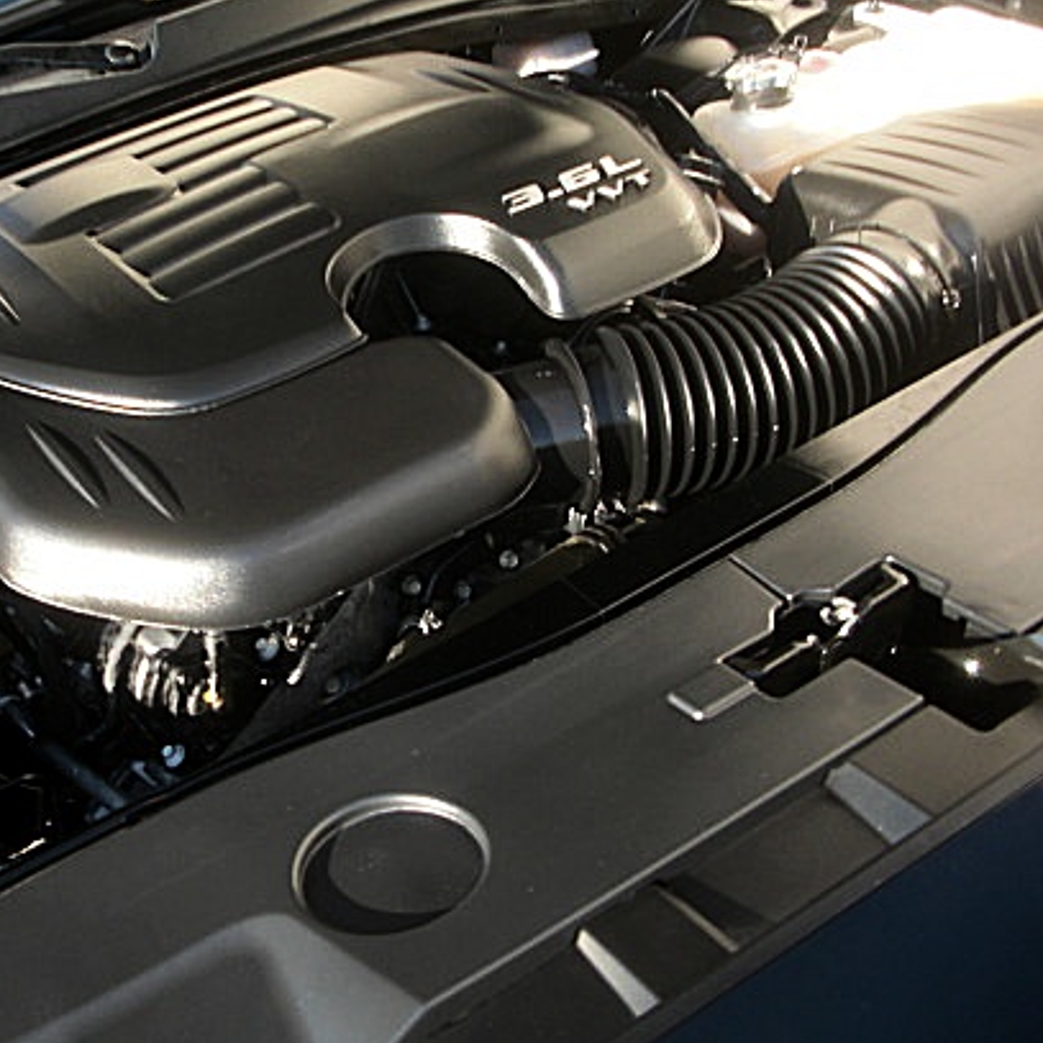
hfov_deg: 33.4
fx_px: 1704
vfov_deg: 34.0
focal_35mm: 50
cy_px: 441
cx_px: 267
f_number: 2.8
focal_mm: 6.3
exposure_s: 1/100
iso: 50
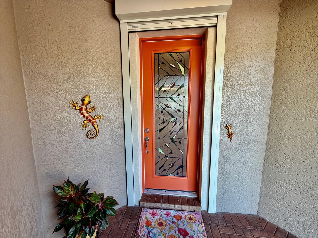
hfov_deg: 102.1
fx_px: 129
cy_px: 119
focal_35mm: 14
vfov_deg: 85.7
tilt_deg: -7.6
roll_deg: +0.2
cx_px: 159
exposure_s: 1/120
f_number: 2.2
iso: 100
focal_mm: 2.22
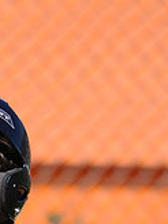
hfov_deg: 1.0
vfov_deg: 1.3
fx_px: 9894
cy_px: 381
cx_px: 16
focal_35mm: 1529
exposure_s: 1/2500
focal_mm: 300
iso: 200
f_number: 4
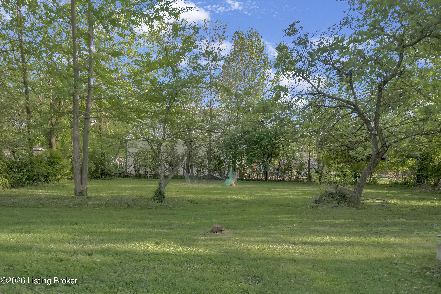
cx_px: 220
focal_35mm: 30
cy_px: 147
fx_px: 367
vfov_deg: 43.6
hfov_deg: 61.9
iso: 100
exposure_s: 1/320
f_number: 4
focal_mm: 30
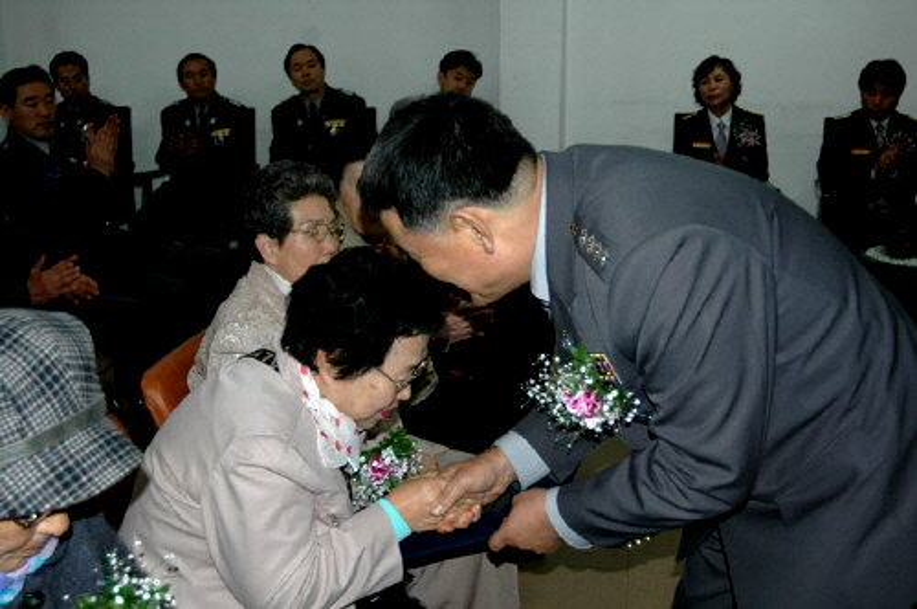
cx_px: 458
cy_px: 304
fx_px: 992
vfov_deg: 34.1
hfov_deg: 49.6
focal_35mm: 39
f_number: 4.2
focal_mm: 26
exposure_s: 1/60
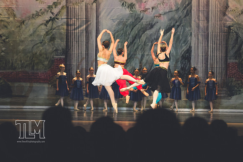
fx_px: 1032
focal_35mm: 153
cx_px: 122
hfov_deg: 13.4
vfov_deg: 9.0
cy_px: 81
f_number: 2.8
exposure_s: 1/500
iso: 1250
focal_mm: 102
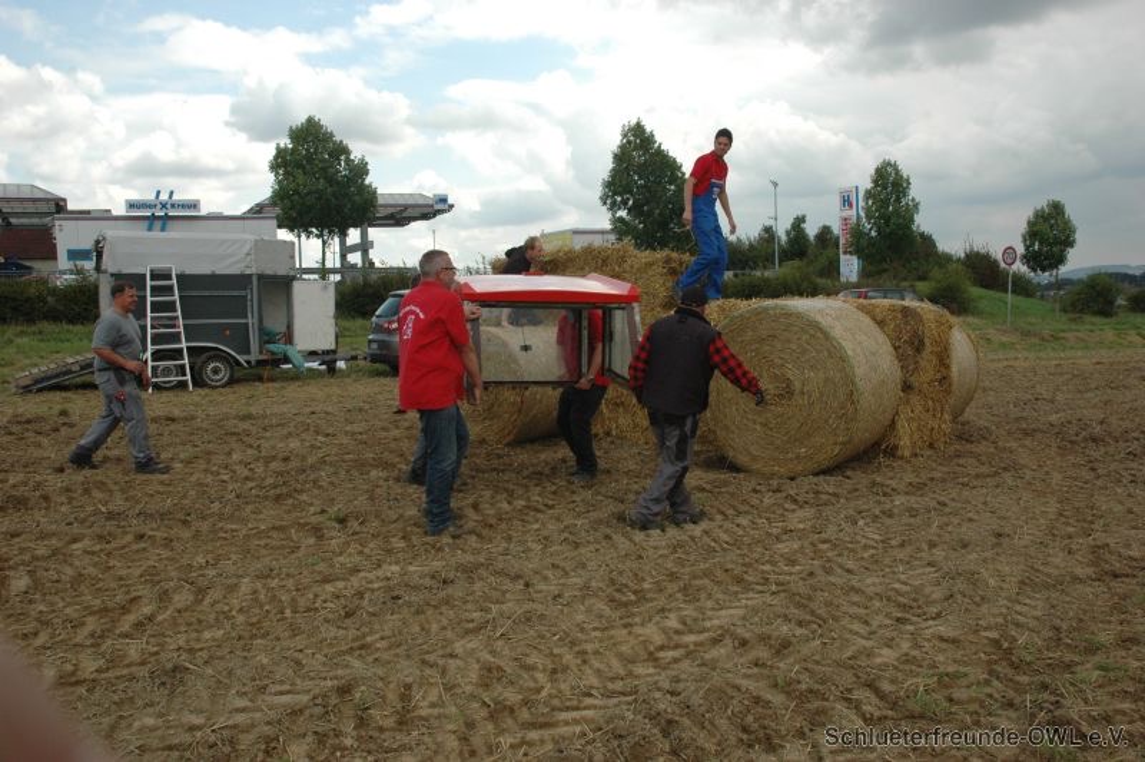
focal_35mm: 33
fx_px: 1049
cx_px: 572
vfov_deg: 39.9
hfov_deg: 57.3
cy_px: 381
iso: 400
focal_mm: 22
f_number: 9
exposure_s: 1/320
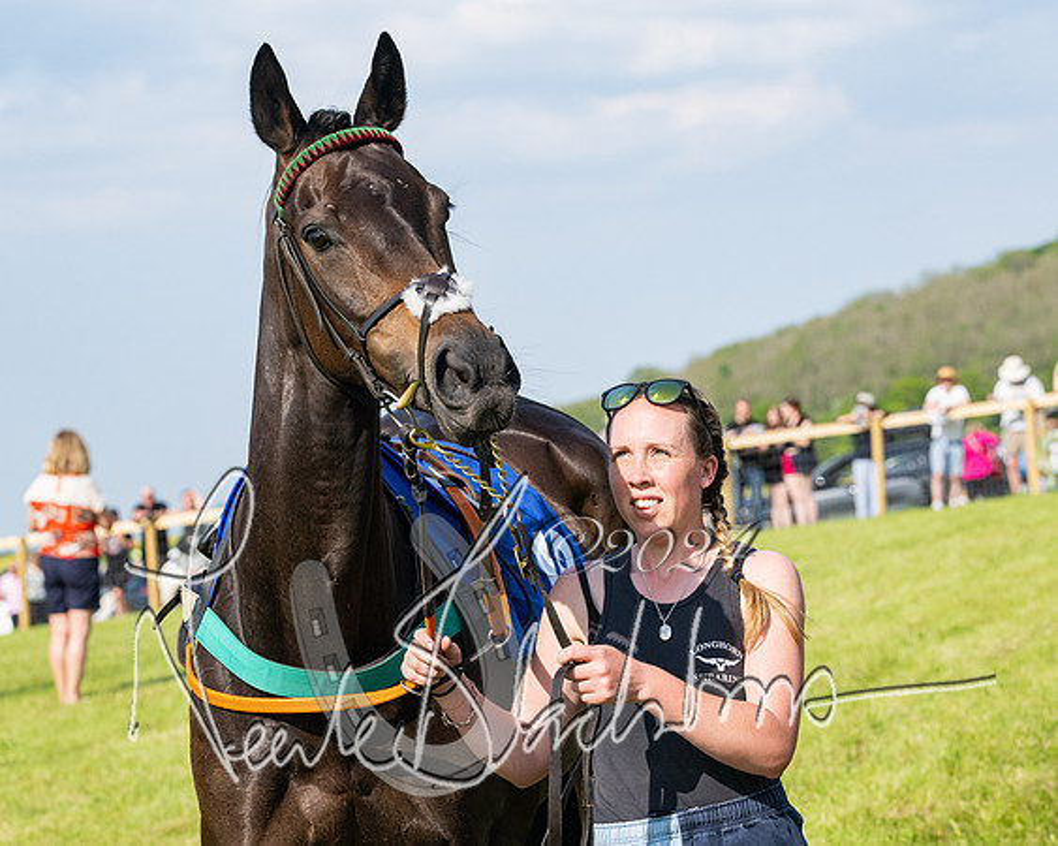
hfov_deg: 14.9
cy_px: 423
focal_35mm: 130
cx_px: 553
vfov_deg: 11.9
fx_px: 4056
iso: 400
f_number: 5
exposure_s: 1/2500
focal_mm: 77
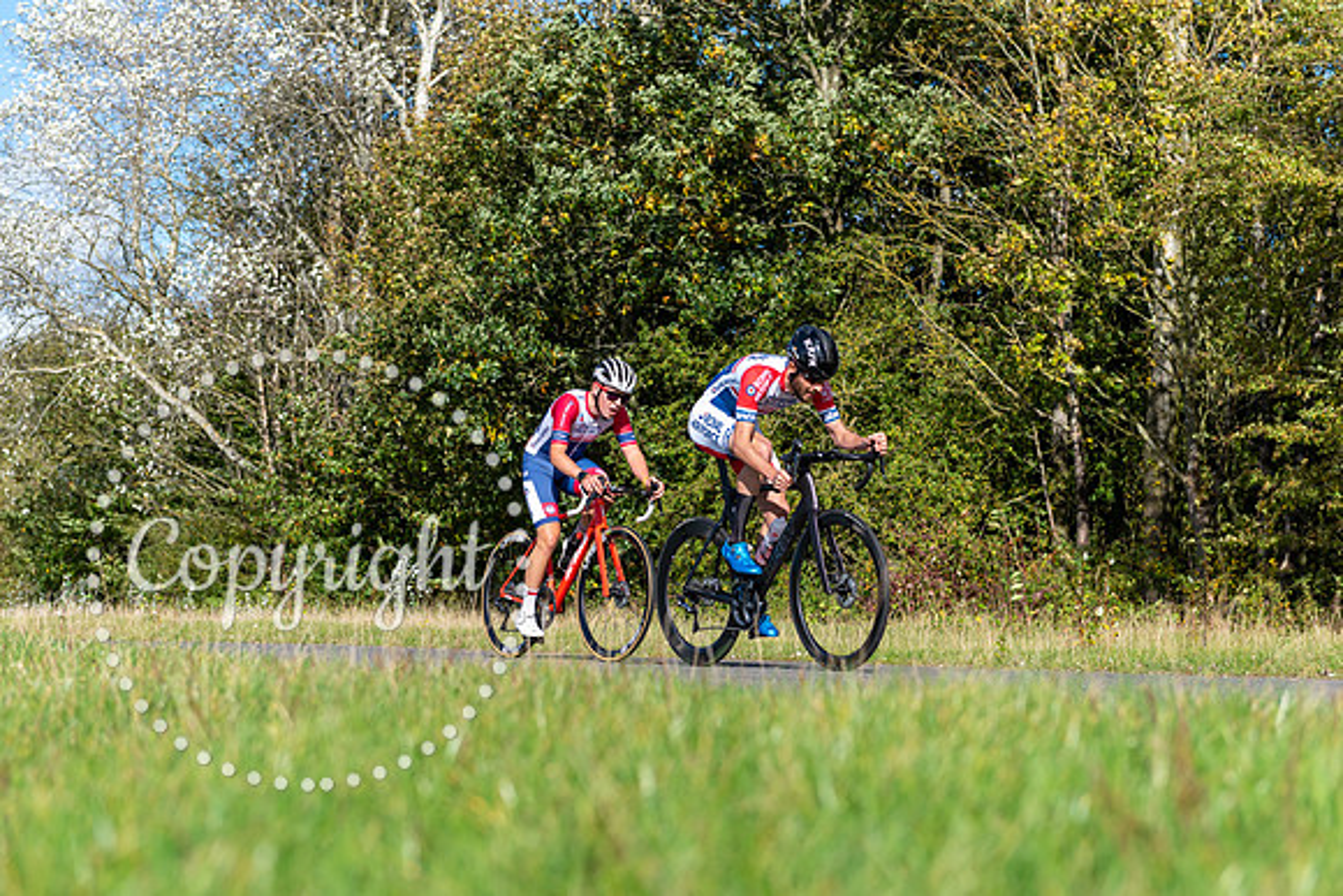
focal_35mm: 62
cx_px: 672
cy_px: 448
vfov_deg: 21.9
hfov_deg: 32.4
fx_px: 2313
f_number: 3.5
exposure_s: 1/2000
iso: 200
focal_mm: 62
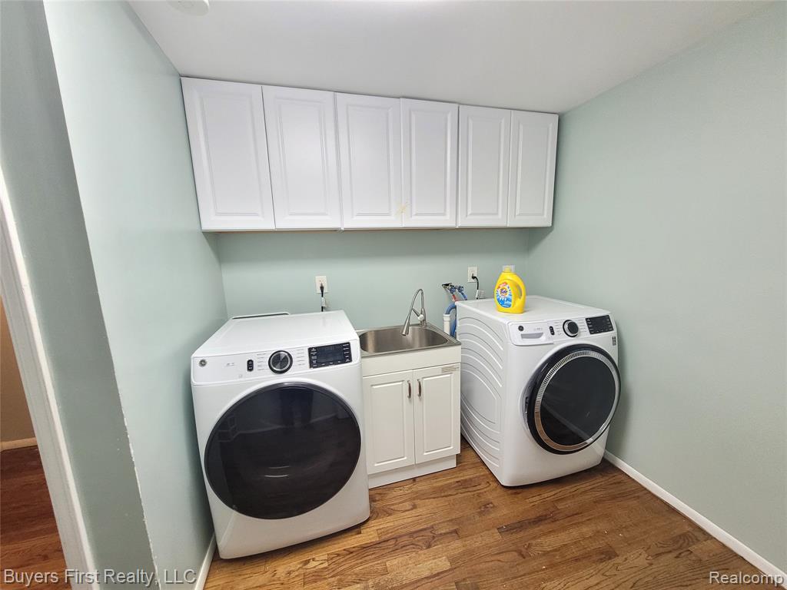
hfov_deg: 106.2
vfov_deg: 89.9
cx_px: 394
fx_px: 296
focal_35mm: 13
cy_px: 295
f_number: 2.2
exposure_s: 1/60
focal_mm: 1.74
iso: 320
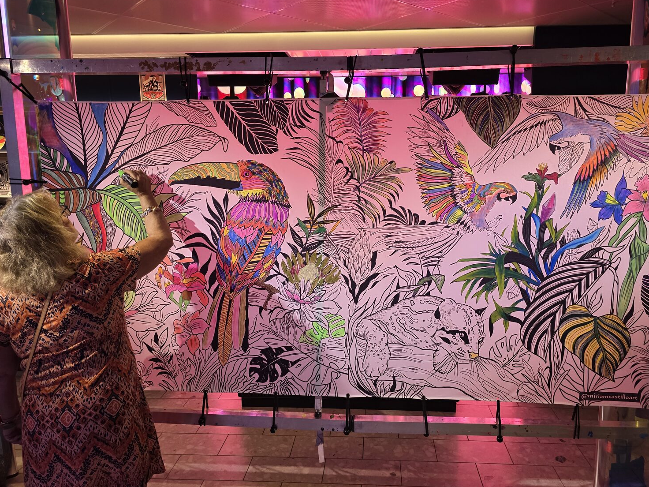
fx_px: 469
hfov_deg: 69.3
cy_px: 237
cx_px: 350
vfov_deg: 54.9
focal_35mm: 25
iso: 400
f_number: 1.7
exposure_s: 1/120
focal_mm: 6.3
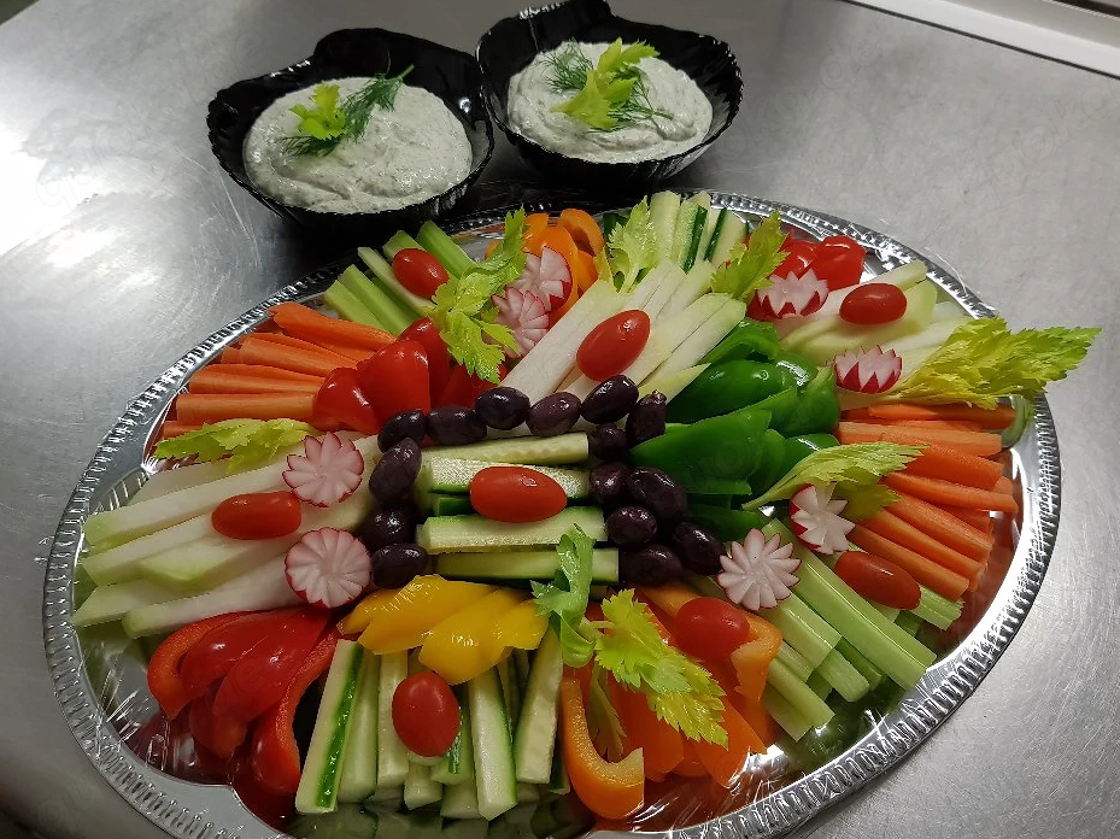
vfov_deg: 49.7
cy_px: 435
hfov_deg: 63.5
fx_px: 906
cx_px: 544
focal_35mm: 28
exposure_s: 1/50
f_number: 1.7
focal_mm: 4.2
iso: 80
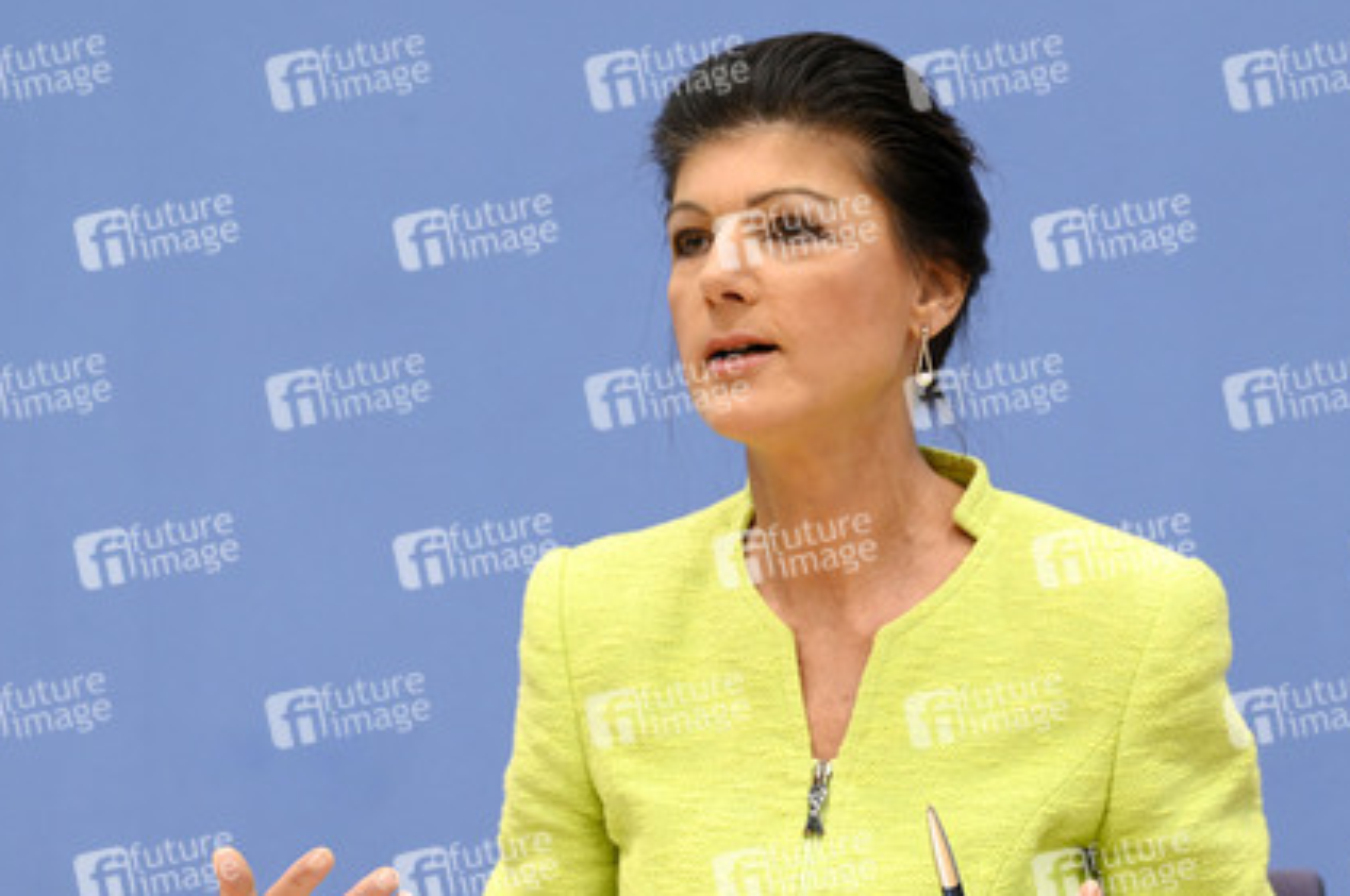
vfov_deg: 12.2
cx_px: 710
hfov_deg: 18.3
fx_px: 4195
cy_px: 472
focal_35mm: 112
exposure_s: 1/640
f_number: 5.6
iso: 5000
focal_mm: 105
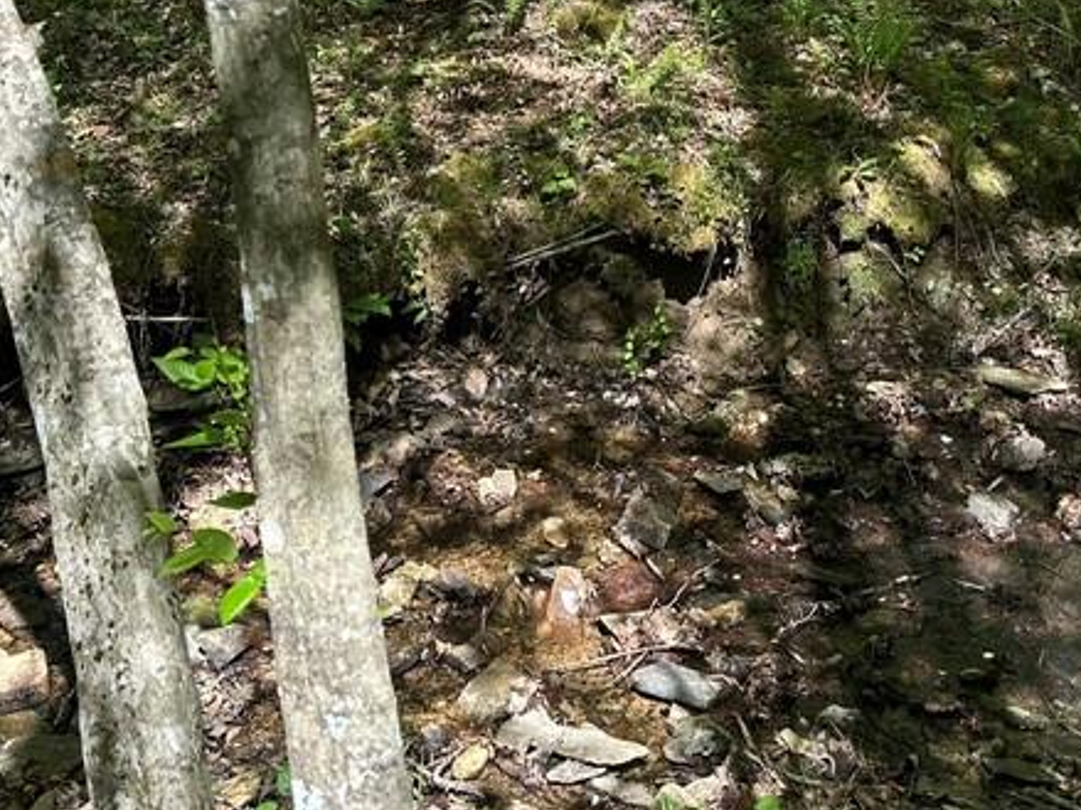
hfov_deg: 34.3
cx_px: 625
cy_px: -32
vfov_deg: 24.7
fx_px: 1748
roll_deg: -2.0
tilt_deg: -11.4
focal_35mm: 56
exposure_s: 1/816
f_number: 1.78
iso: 80
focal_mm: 6.86
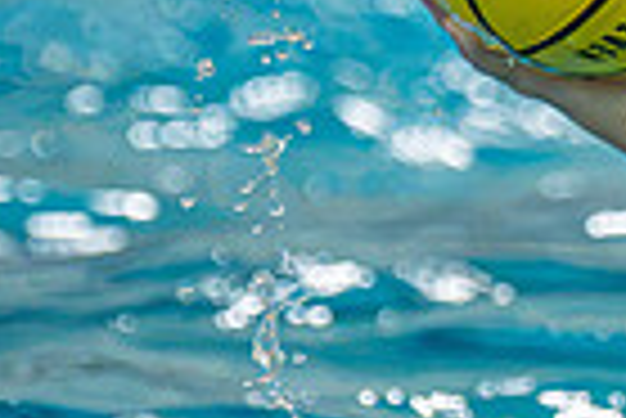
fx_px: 19217
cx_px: 1490
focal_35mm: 1104
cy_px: 179
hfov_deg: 1.9
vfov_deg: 1.2
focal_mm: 180
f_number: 4
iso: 10000
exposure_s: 1/1000
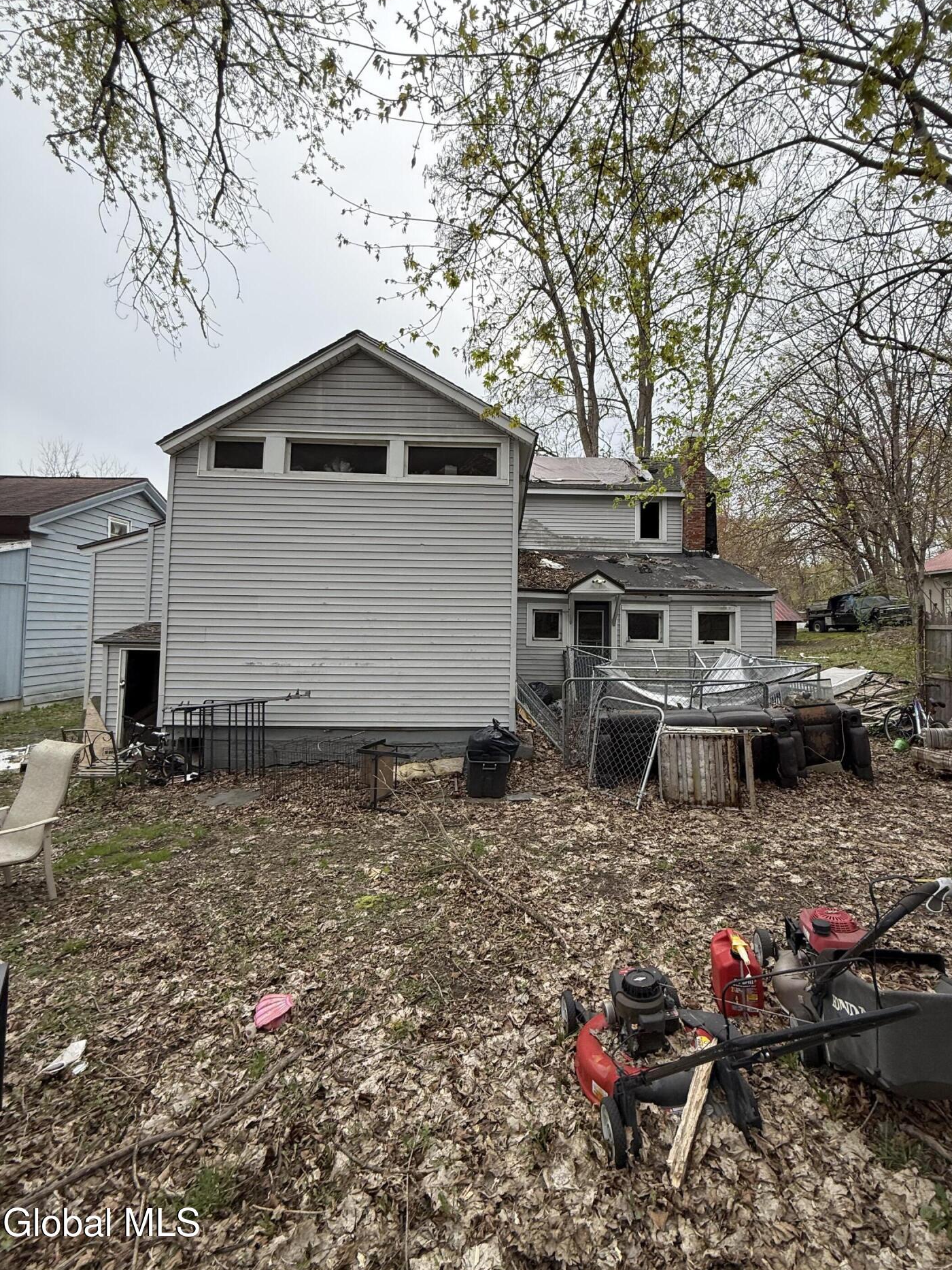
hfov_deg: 81.6
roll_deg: -1.6
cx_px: 509
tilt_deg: +3.3
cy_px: 605
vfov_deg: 98.1
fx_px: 550
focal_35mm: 15
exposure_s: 1/458
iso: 64
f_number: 2.2
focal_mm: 2.22
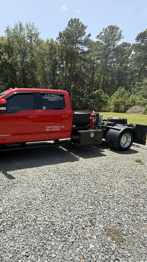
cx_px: 50
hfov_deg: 52.6
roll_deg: -0.7
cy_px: 134
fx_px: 146
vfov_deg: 83.8
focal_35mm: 21
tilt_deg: -11.7
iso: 50
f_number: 2.2
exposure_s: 1/631
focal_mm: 2.22
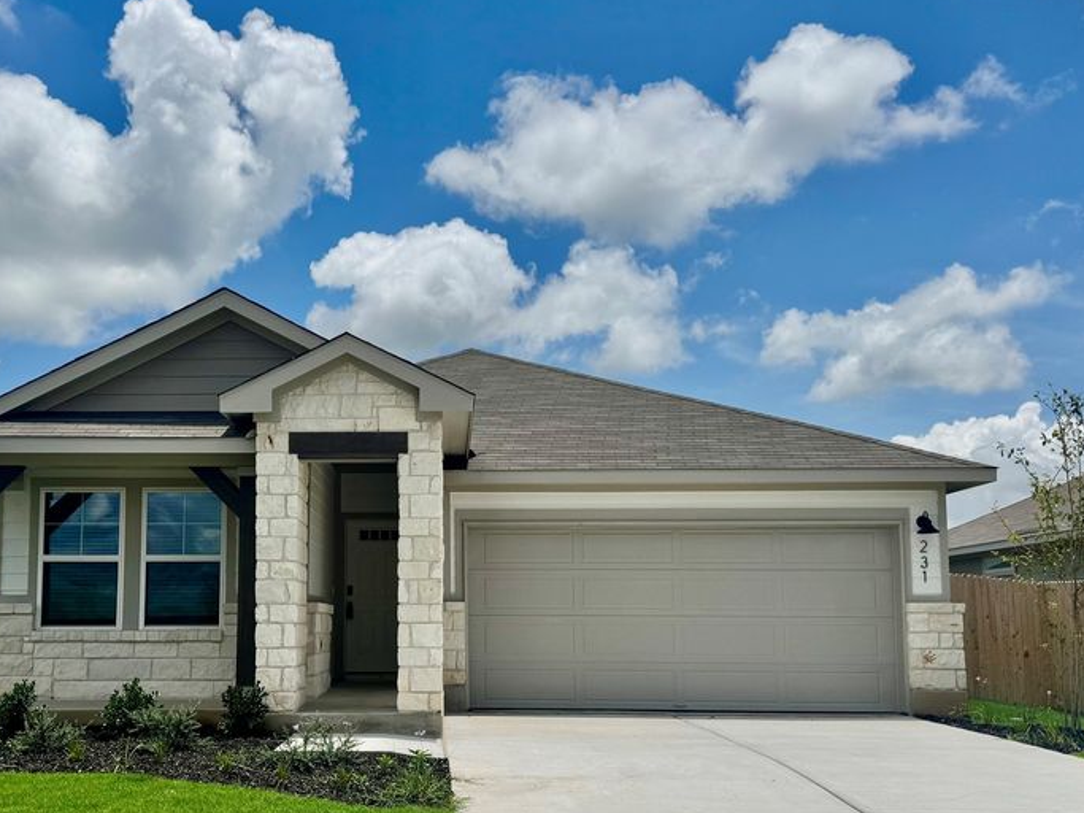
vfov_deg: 39.4
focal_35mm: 36
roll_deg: -0.3
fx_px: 1127
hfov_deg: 50.9
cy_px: 513
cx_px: 417
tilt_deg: +4.3
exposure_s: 1/12346
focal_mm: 6.76
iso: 64
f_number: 1.78
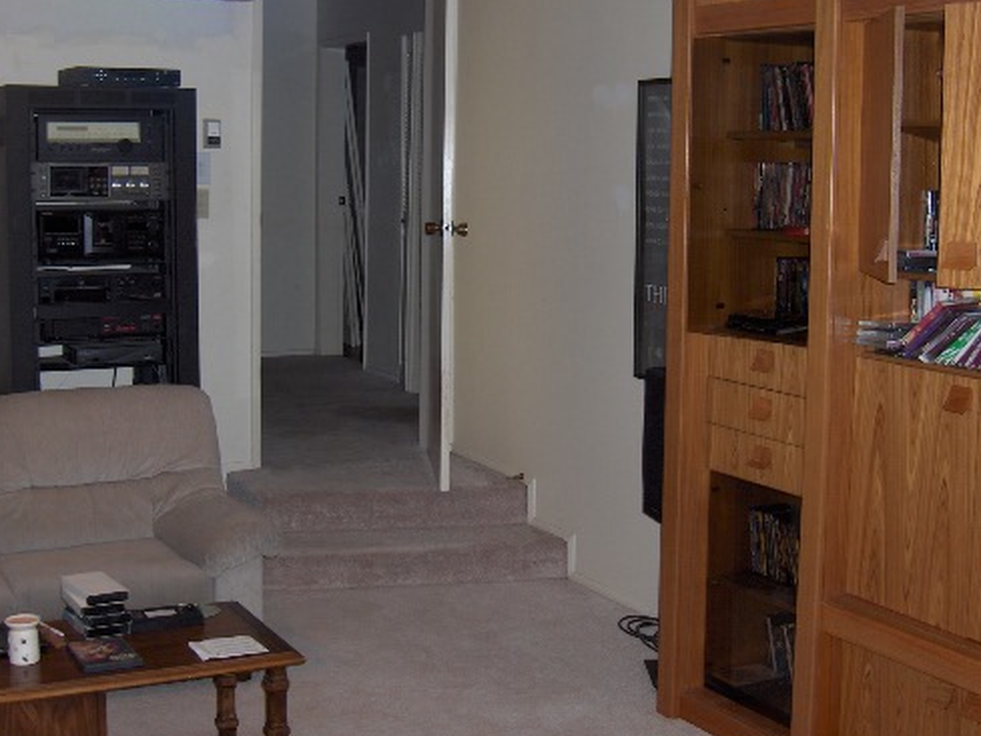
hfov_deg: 37.4
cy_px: 313
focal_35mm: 51
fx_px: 1446
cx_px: 552
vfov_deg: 28.5
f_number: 2.8
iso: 100
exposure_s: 1/60
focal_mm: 8
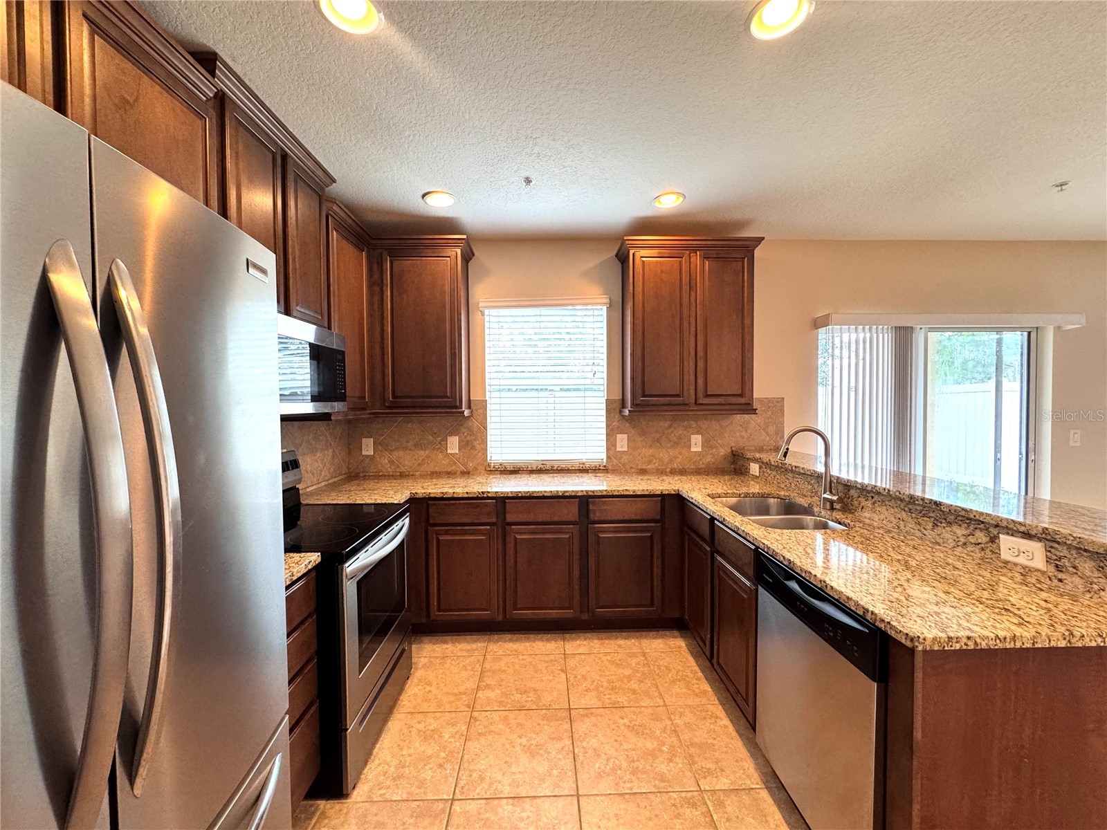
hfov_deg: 102.1
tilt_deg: -2.3
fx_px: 448
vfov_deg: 85.7
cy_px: 415
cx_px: 554
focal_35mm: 14
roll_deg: +0.2
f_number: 2.2
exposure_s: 1/120
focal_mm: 2.22
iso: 250
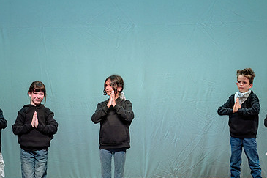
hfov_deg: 7.5
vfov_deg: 5.0
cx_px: 111
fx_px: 2031
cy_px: 110
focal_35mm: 274
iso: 1600
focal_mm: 165
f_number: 2.8
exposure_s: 1/500
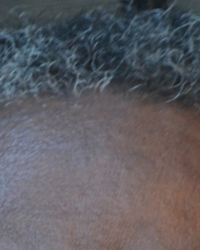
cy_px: 824
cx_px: 45
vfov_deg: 3.4
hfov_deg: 2.8
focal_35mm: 558
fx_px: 4132
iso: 320
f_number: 5.6
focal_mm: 55
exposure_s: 1/125
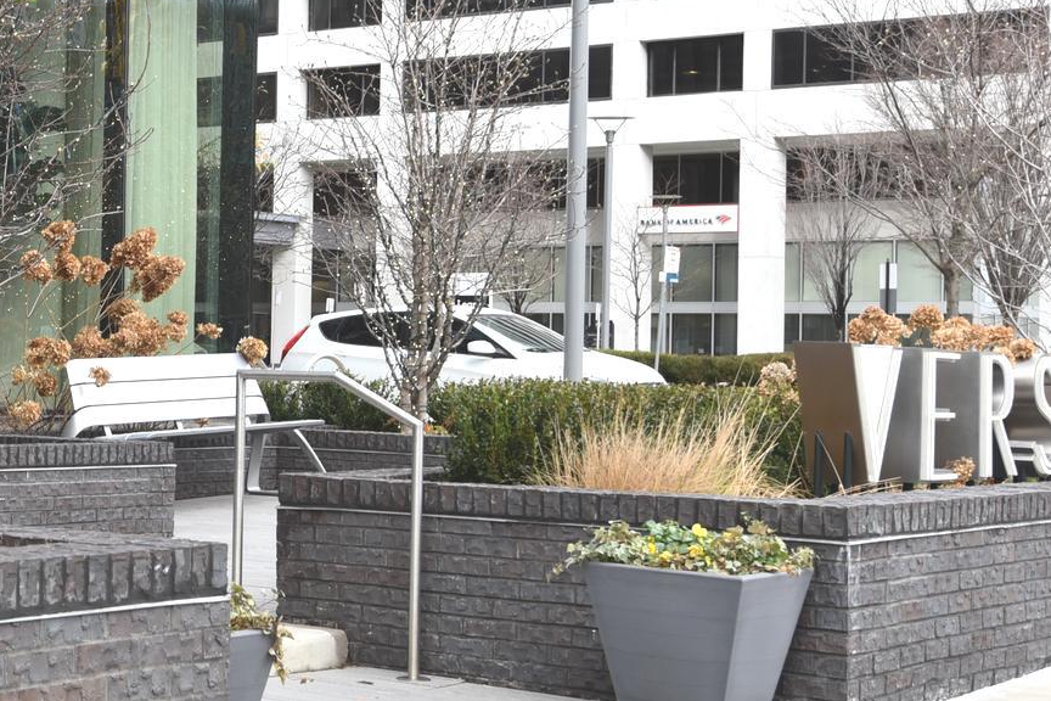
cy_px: 313
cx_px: -43
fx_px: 2423
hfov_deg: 23.3
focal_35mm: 83
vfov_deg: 16.5
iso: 400
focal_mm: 35
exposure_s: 1/200
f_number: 7.1
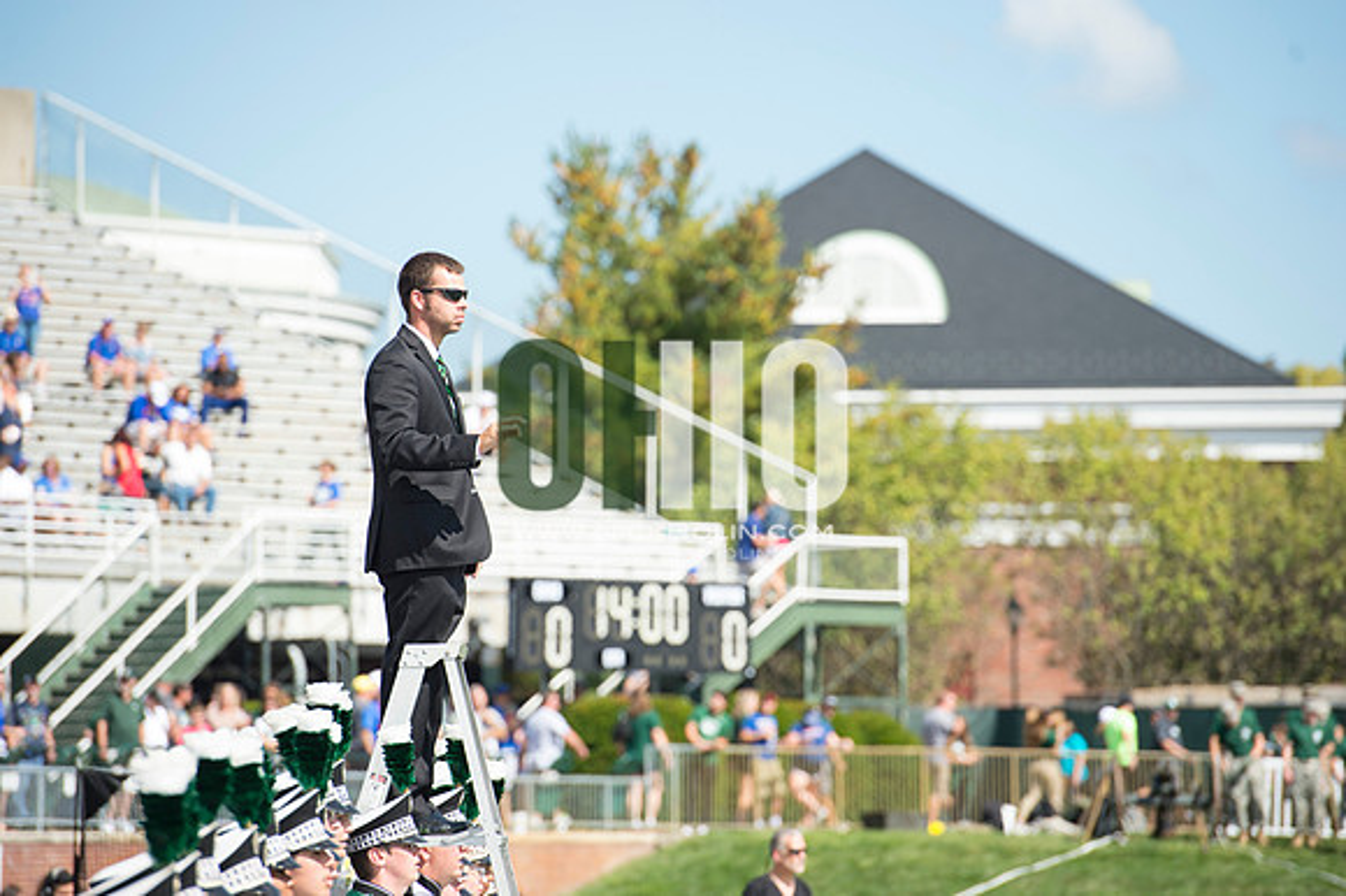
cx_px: 673
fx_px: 7473
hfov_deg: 10.3
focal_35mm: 200
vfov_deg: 6.9
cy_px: 448
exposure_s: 1/1000
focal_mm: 200
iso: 200
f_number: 4.5
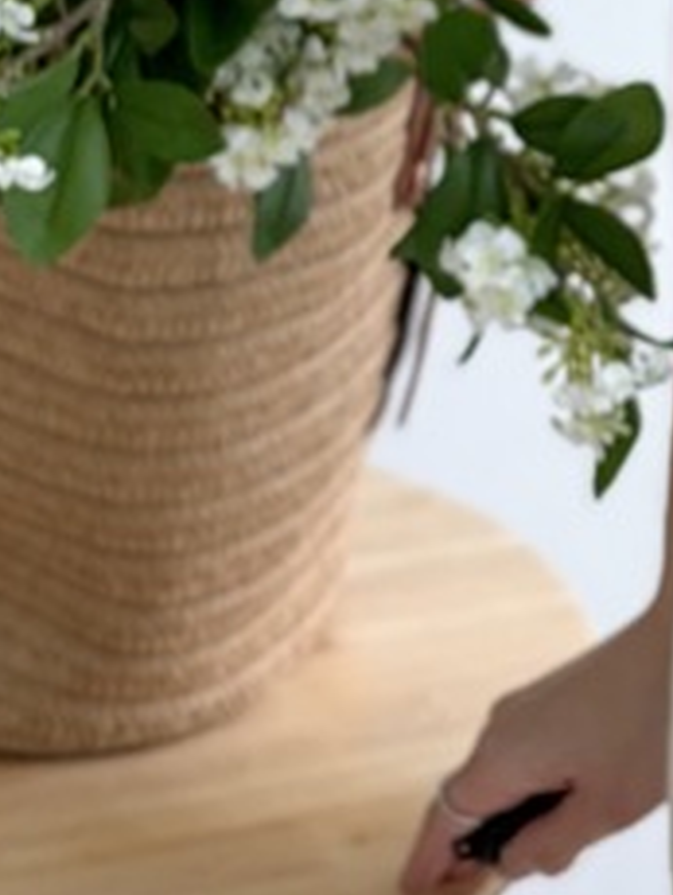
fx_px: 2924
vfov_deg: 17.4
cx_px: 1124
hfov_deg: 12.3
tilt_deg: -12.0
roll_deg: +0.0
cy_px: 420
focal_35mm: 113
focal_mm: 5.96
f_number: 1.6
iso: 80
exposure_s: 1/120
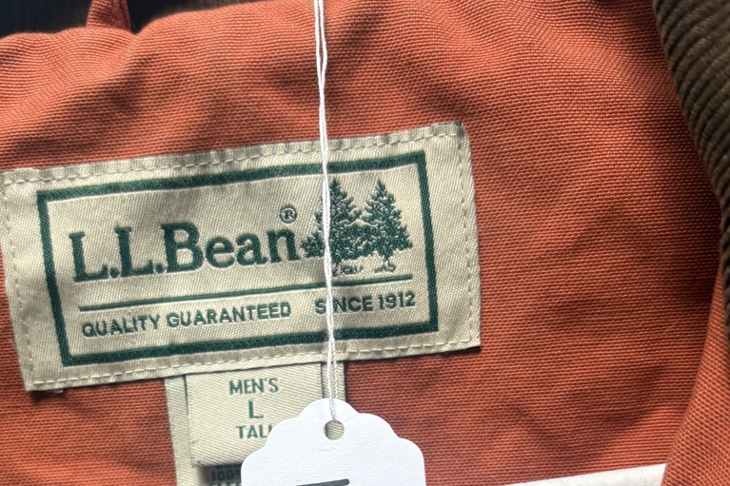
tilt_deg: -4.1
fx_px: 953
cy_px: 498
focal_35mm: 47
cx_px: 288
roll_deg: -1.1
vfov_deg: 26.9
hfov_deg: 41.7
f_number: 1.6
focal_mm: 5.96
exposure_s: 1/121
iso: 50
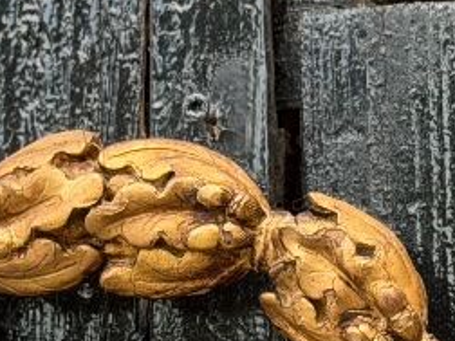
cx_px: 204
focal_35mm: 229
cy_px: 363
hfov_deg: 8.6
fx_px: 3010
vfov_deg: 6.5
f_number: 1.78
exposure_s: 1/361
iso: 80
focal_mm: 6.76
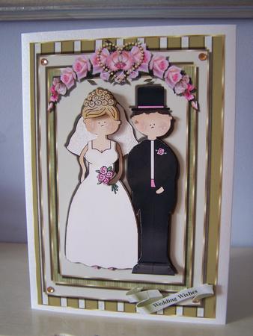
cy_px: 168
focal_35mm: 38
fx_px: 370
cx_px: 126
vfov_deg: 49.0
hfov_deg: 37.8
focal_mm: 6.3
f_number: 2.8
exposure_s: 1/30
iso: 140
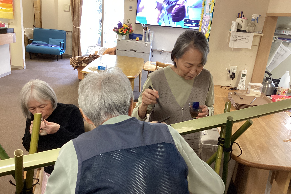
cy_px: 108
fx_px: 267
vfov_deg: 39.9
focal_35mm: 33
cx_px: 143
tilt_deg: -20.6
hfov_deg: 57.2
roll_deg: -5.3
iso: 250
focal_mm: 3.3
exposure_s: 1/60
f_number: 2.4
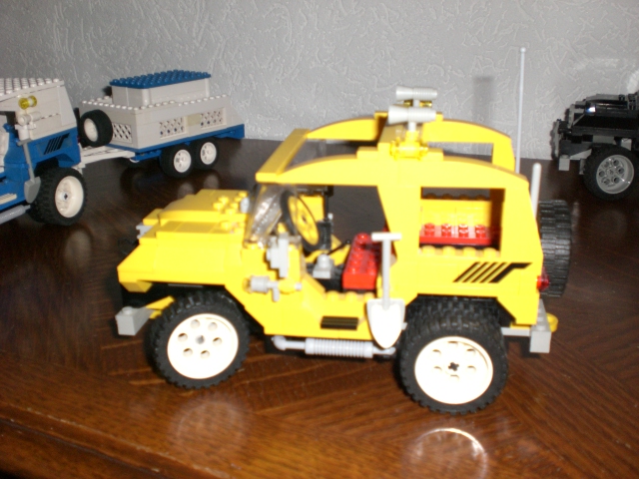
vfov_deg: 37.7
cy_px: 240
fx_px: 701
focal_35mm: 38
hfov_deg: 49.0
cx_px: 320
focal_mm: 6.3
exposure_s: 1/60
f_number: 3.1
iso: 200
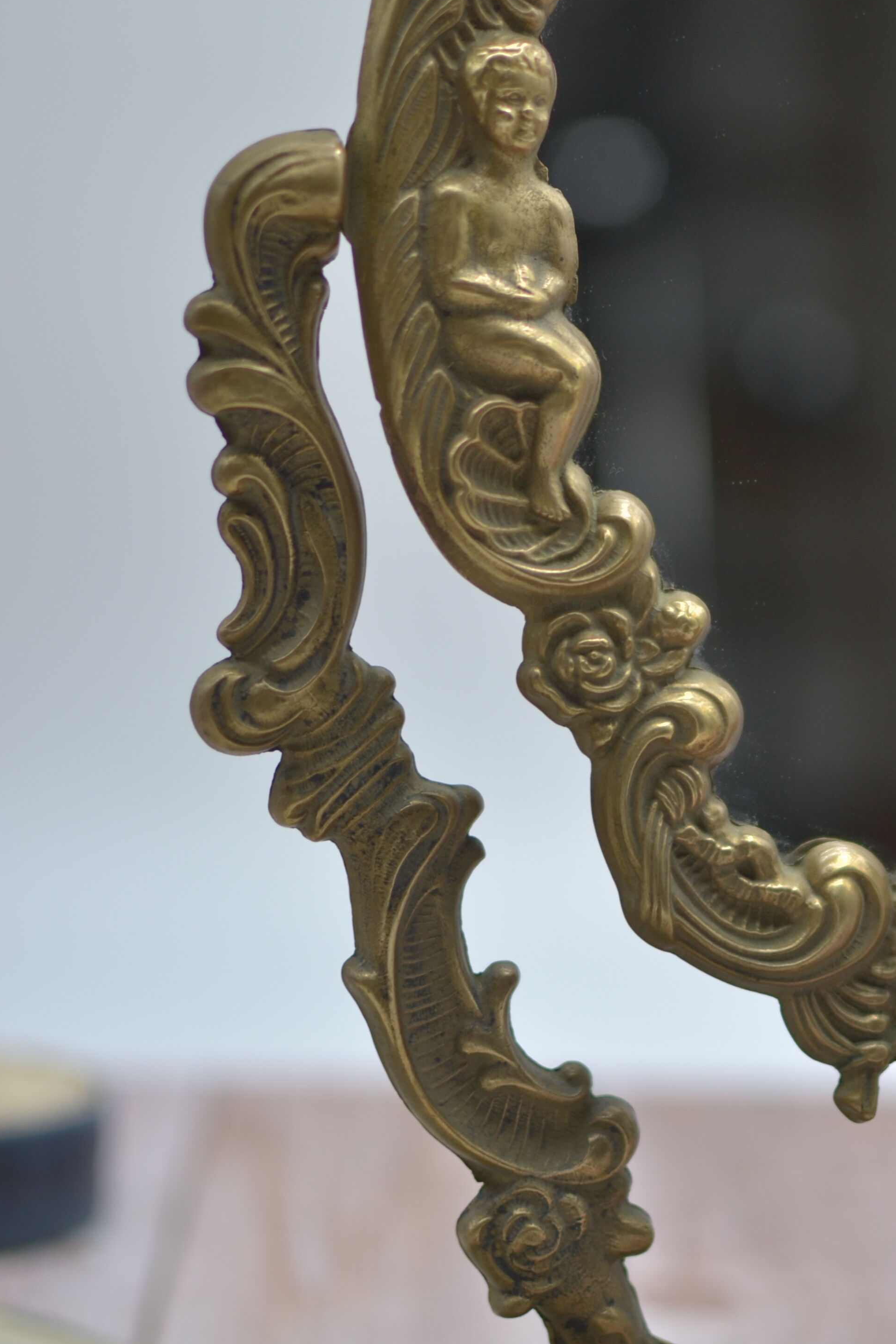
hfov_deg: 16.2
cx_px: 713
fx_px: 3128
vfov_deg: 24.2
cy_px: 612
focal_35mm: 84
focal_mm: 35
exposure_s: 1/500
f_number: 1.8
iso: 100
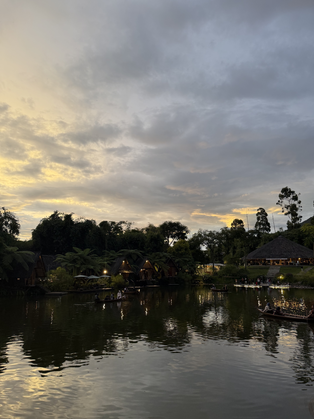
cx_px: 157
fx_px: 290
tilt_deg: +11.6
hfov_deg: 56.8
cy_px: 210
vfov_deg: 71.6
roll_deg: -0.9
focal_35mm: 24
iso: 160
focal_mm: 6.76
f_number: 1.78
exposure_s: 1/100
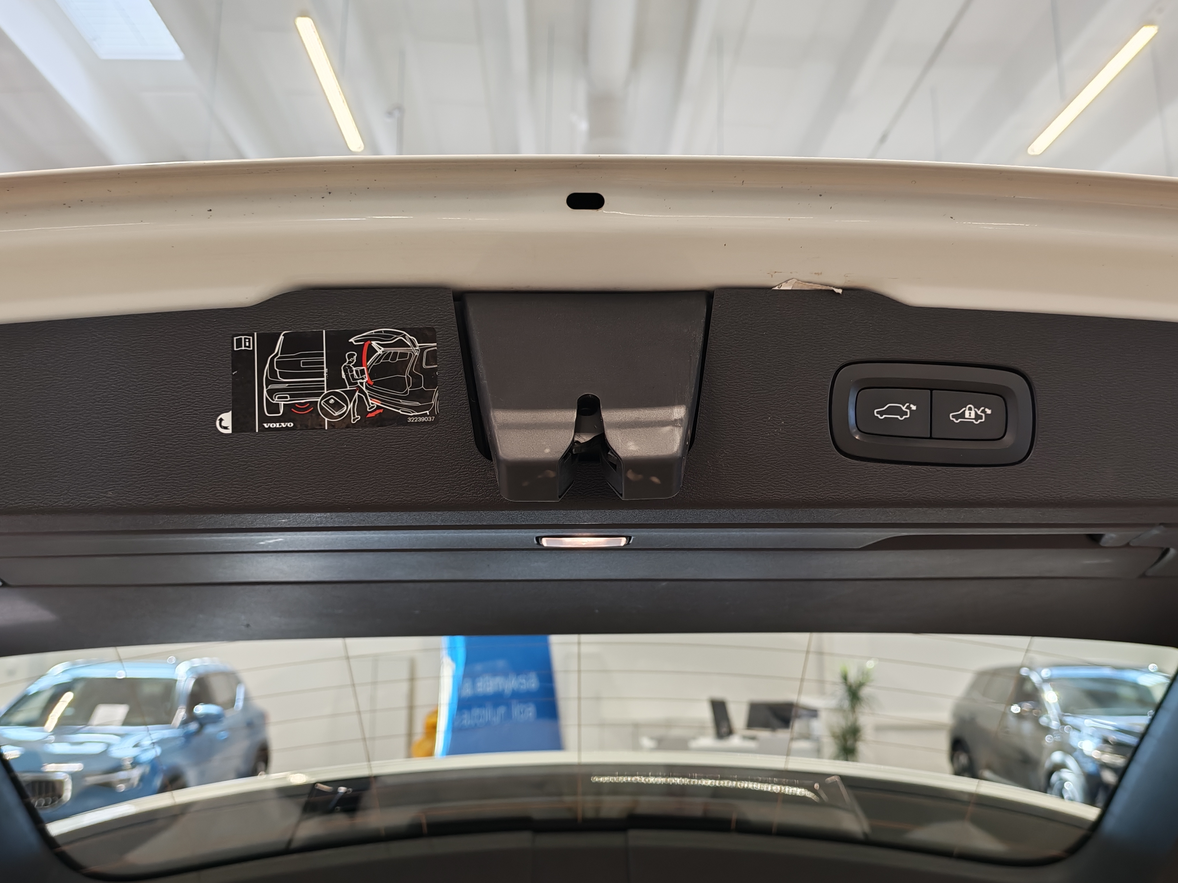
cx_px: 589
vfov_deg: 42.9
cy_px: 442
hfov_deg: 55.4
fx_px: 1123
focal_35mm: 33
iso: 160
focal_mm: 6.12
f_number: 1.9
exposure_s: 1/100
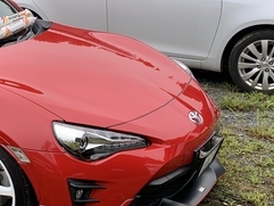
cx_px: -5
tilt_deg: -17.8
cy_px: 123
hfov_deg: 25.6
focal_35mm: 72
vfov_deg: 20.4
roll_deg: +0.1
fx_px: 570
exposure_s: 1/410
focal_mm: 4.25
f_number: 1.8
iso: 25
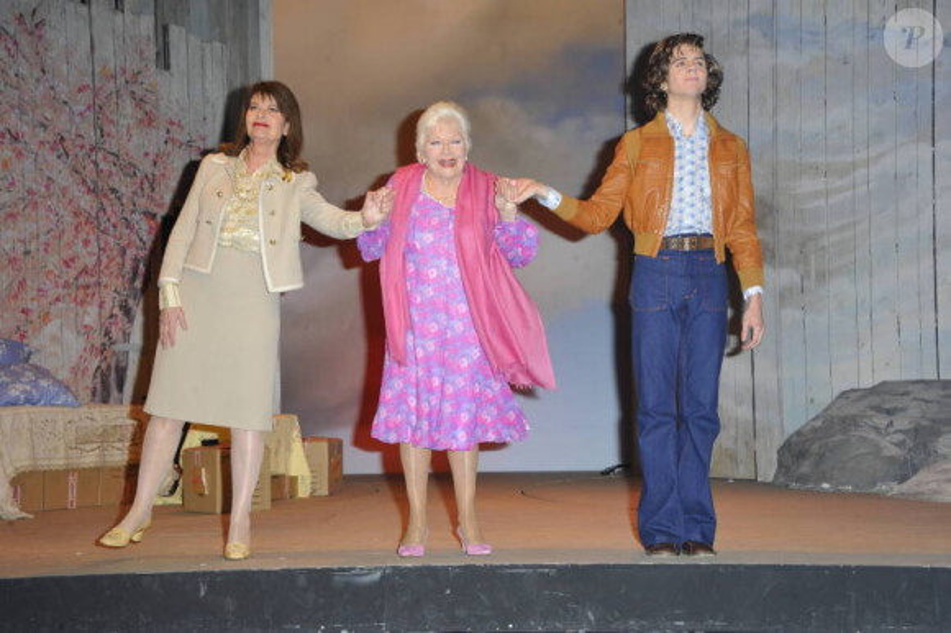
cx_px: 476
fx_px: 1531
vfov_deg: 23.4
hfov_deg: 34.5
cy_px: 316
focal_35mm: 58
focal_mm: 58
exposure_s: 1/100
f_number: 7.1
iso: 640
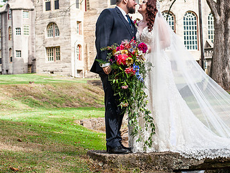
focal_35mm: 83
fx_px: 551
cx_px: 168
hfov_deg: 23.4
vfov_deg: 17.7
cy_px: 51
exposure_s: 1/1600
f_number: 4
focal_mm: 50
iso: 400
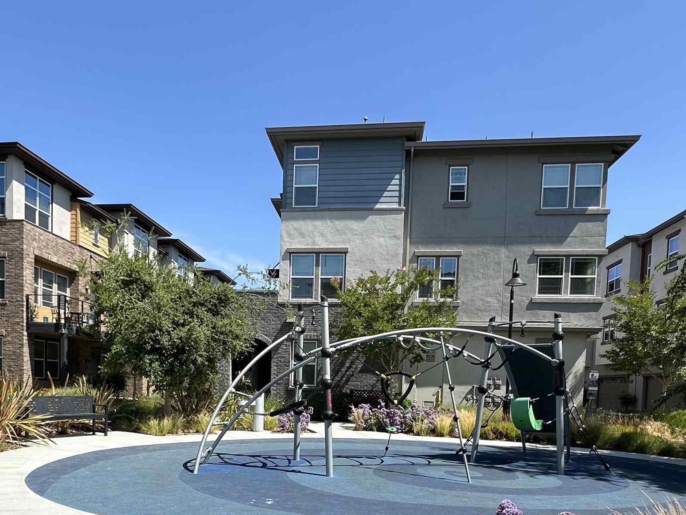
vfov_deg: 48.4
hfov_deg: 65.1
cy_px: 414
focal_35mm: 27
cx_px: 300
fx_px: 535
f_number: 2.2
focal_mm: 2.22
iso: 50
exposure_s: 1/1742
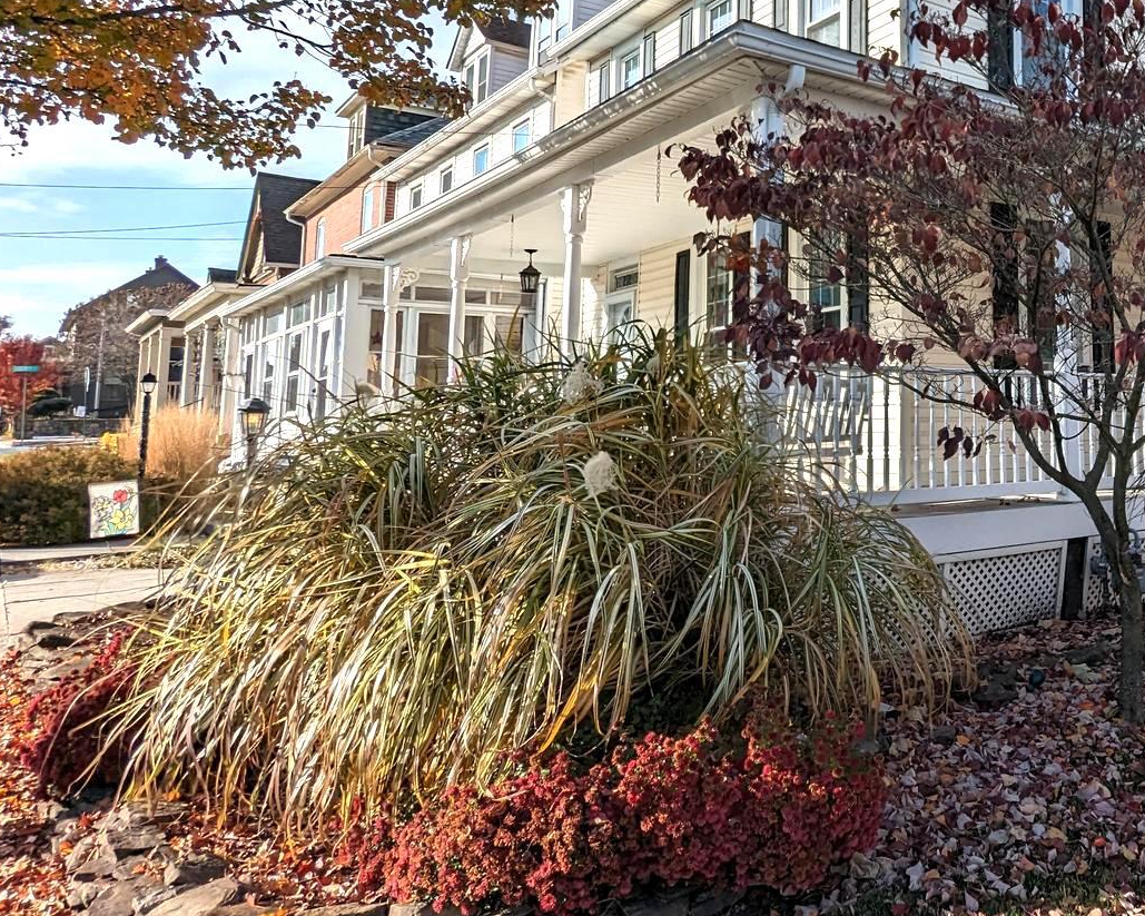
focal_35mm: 31
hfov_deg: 51.1
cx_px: 1013
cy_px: 294
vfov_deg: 46.3
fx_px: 1050
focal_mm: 2.35
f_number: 2.2
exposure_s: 1/2212
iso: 50
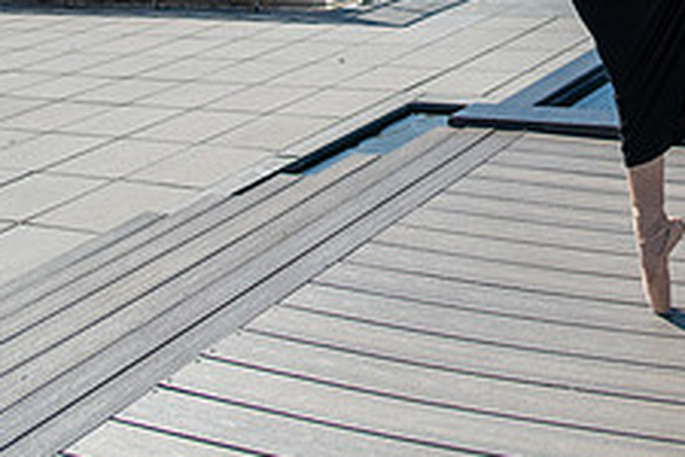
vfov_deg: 20.2
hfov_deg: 30.5
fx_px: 1180
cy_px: -126
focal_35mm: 62
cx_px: 652
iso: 200
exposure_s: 1/3200
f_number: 4
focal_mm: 24
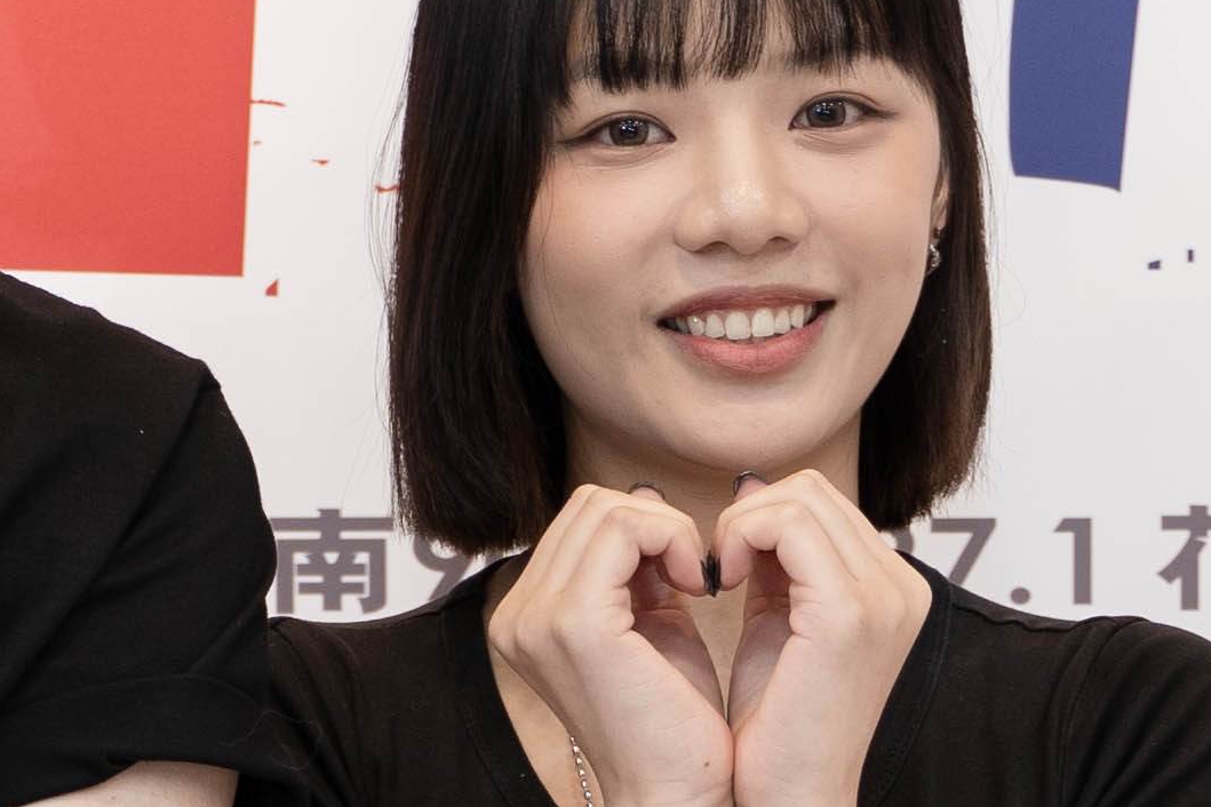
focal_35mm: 238
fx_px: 8005
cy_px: 774
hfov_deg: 8.6
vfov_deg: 5.8
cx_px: 300
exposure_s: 1/160
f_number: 2.8
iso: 250
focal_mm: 42
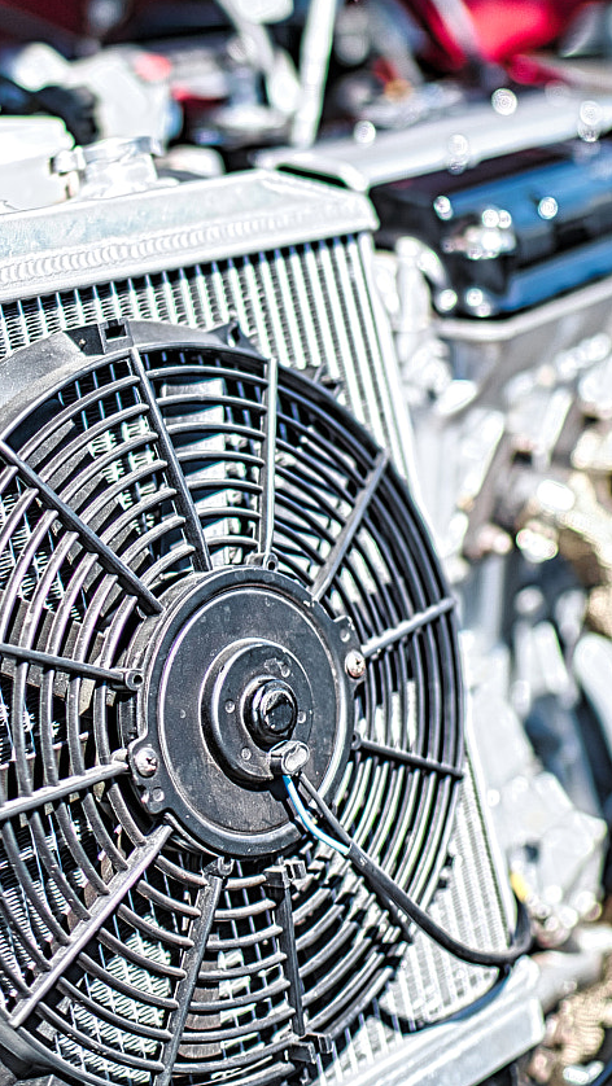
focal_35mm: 70
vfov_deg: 29.7
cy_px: 294
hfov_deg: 17.2
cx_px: 209
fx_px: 2017
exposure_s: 1/1600
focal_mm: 35
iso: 100
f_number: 1.4
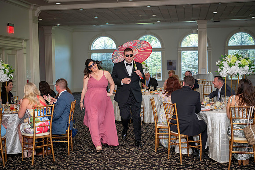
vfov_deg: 24.2
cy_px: 85
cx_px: 128
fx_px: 396
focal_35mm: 56
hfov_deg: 35.7
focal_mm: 56
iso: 800
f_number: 3.2
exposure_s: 1/125
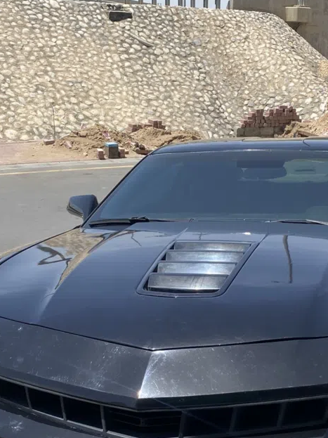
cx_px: 215
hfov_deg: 25.5
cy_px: 310
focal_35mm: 57
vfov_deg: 33.3
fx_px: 720
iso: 32
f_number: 1.8
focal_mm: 4.25
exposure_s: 1/2817
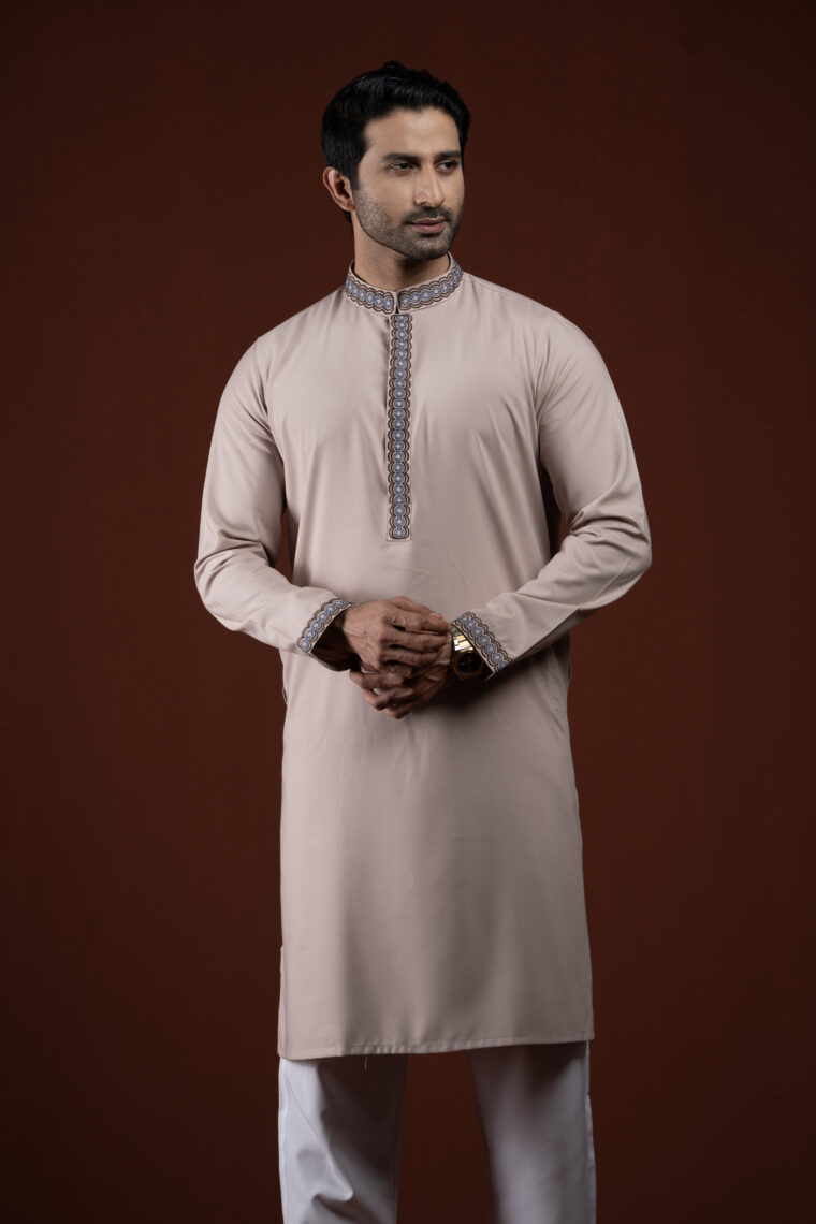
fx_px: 5032
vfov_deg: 13.9
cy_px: 612
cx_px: 408
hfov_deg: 9.3
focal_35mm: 148
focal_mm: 148
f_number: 8
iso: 125
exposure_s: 1/125
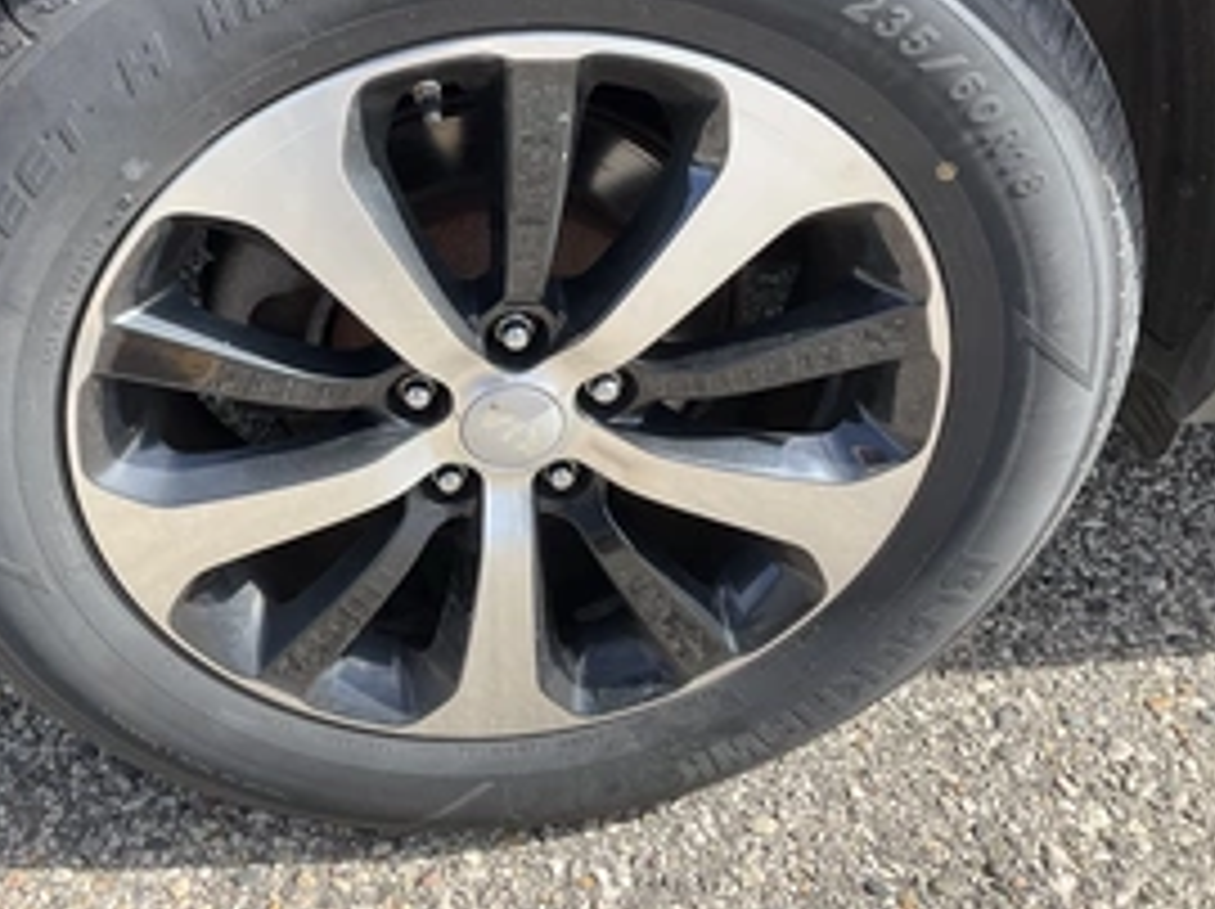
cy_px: 328
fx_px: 1508
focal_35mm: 43
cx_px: 459
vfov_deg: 33.3
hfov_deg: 43.6
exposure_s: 1/425
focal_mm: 3
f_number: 1.8
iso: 25
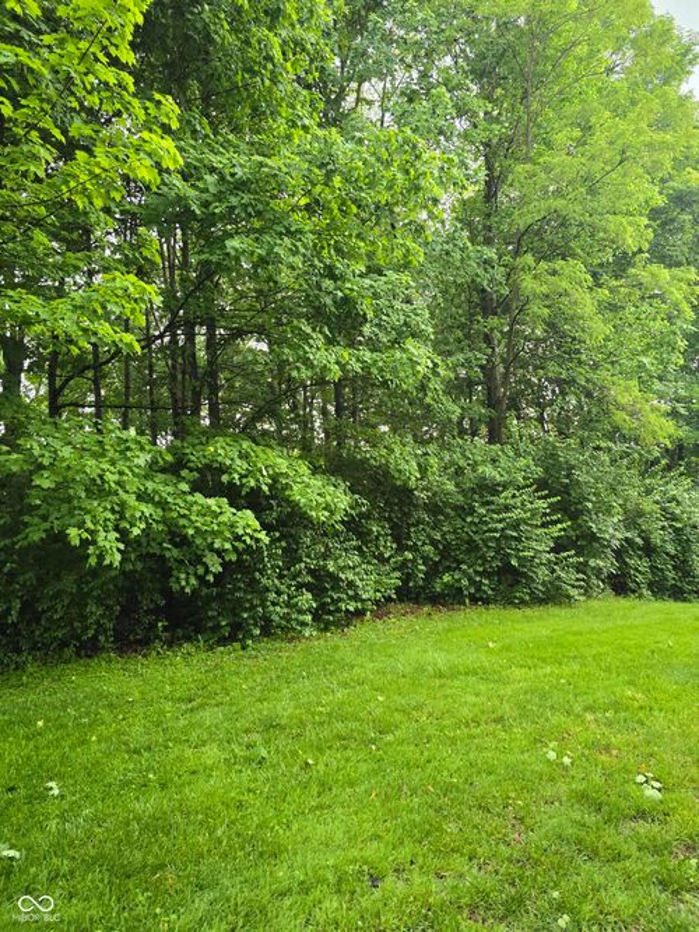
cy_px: 466
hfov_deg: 58.9
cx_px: 350
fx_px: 619
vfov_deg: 73.9
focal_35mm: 23
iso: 400
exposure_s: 1/120
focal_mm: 6.3
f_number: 1.7
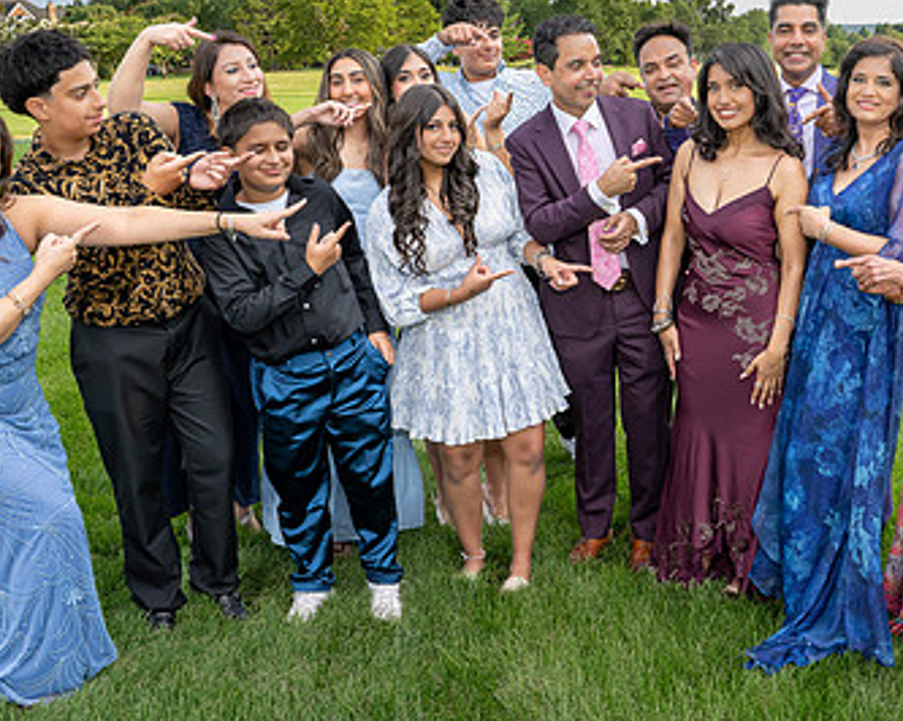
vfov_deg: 34.8
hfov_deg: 42.1
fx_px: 1149
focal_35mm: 43
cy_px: 296
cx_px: 635
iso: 450
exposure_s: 1/250
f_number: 9
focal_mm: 24
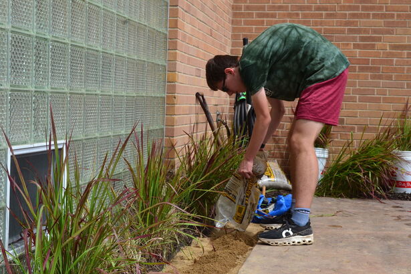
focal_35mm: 63
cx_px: 206
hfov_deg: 31.9
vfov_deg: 21.6
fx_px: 719
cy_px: 137
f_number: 11
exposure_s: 1/400
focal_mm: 42
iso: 400
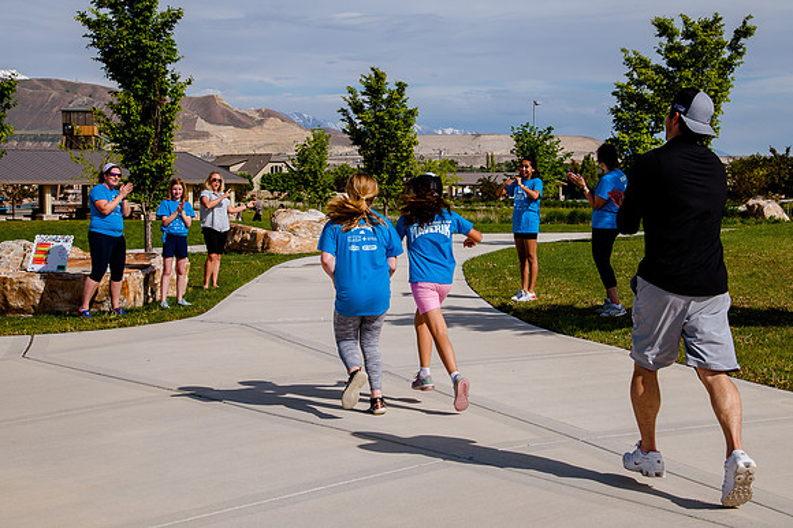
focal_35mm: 59
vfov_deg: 22.8
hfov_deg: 33.7
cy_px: 214
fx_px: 1308
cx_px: 439
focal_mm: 50
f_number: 10
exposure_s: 1/640
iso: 200
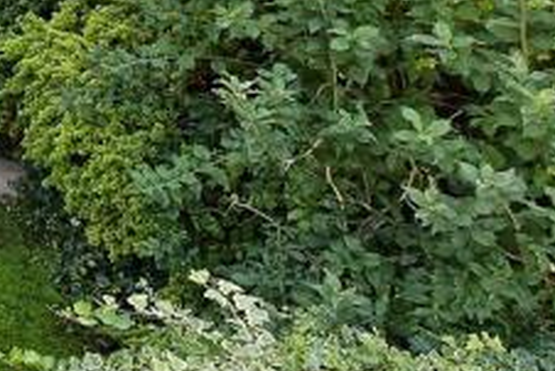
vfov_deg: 16.7
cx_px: -567
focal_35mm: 68
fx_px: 1049
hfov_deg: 18.5
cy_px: -291
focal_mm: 10
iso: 1000
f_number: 9
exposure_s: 1/200
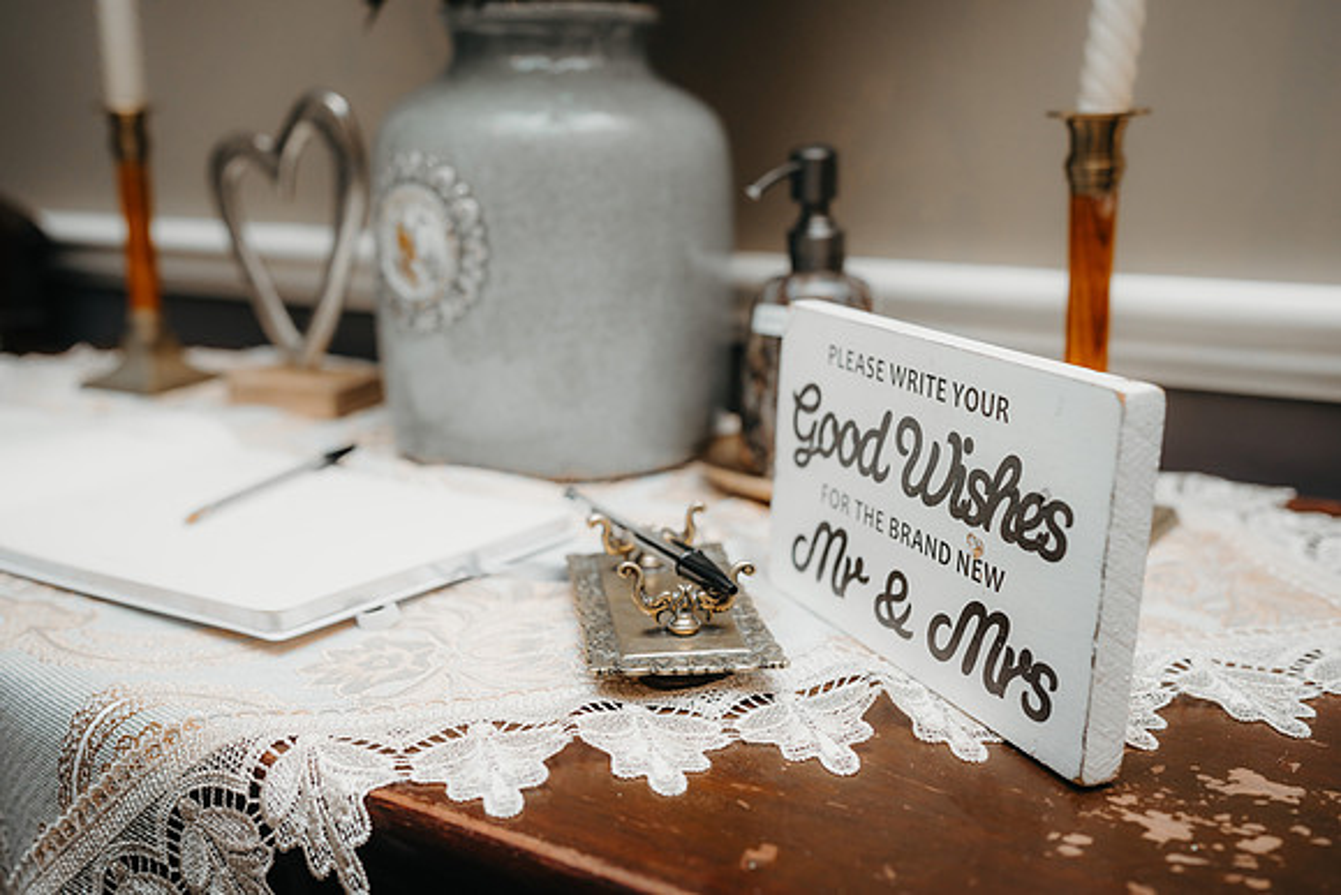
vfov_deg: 37.0
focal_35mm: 36
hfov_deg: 53.2
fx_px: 1338
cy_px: 448
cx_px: 670
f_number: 3.2
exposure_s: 1/200
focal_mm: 35
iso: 100
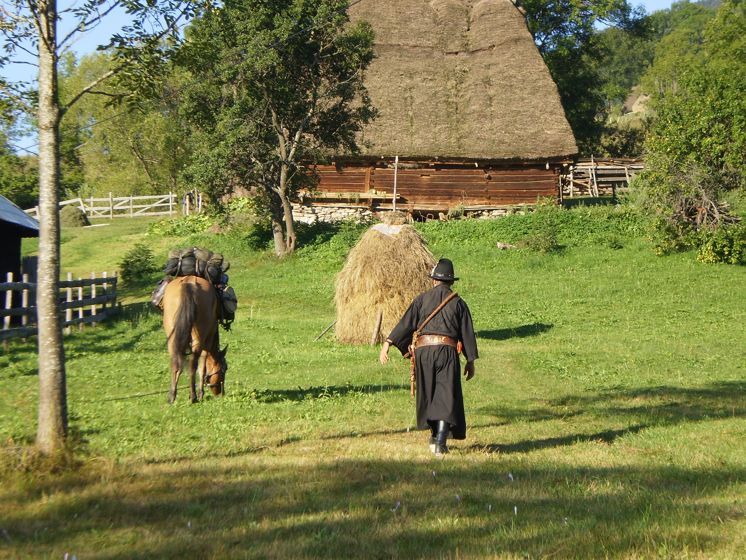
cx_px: 373
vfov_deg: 17.0
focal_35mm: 87
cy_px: 280
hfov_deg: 22.5
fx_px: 1875
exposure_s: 1/160
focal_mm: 15.3
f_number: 5.3
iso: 64
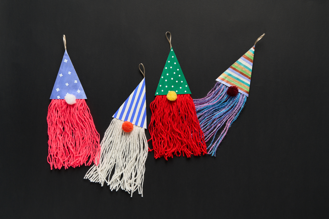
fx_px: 429
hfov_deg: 41.9
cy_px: 110
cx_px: 164
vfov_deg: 28.6
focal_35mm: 47
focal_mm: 47
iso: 125
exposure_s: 1/100
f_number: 8
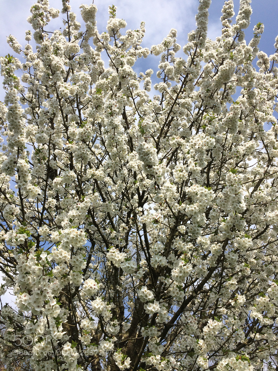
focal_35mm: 29
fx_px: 311
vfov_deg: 61.7
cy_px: 186
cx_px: 139
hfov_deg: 48.2
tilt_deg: +51.3
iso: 32
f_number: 2.2
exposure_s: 1/2053
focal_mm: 4.15
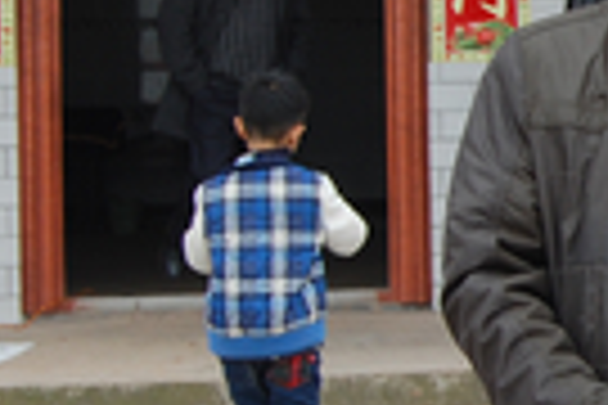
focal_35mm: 155
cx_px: 977
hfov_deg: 12.4
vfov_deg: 8.9
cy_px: 158
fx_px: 2618
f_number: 8
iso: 200
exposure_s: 1/60
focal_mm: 28
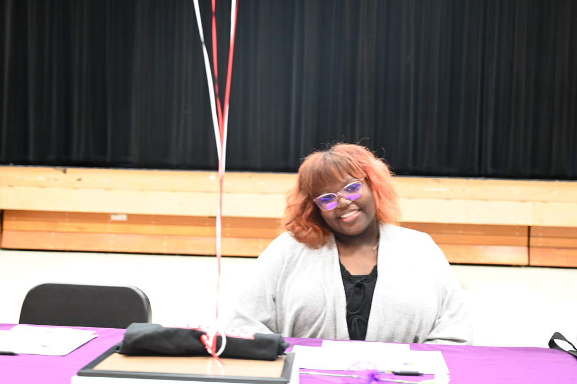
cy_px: 192
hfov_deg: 42.8
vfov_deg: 29.2
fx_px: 737
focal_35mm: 46
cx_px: 288
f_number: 4
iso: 6400
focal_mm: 46
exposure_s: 1/60
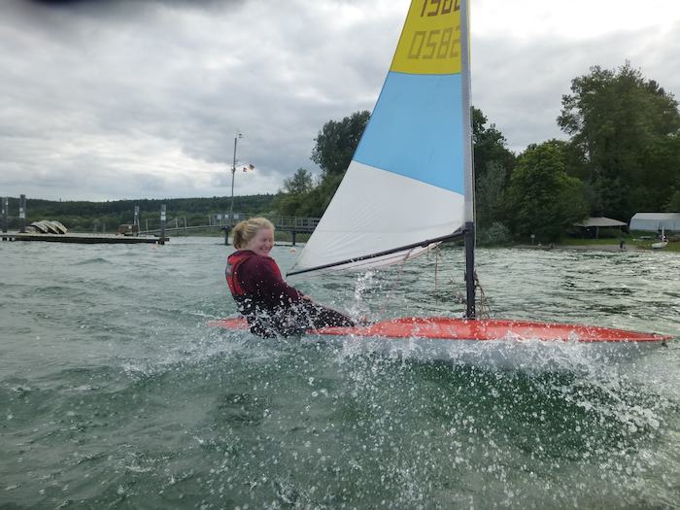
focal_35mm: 25
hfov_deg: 69.4
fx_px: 491
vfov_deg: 54.9
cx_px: 340
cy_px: 255
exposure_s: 1/800
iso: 160
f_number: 3.1
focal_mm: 4.5
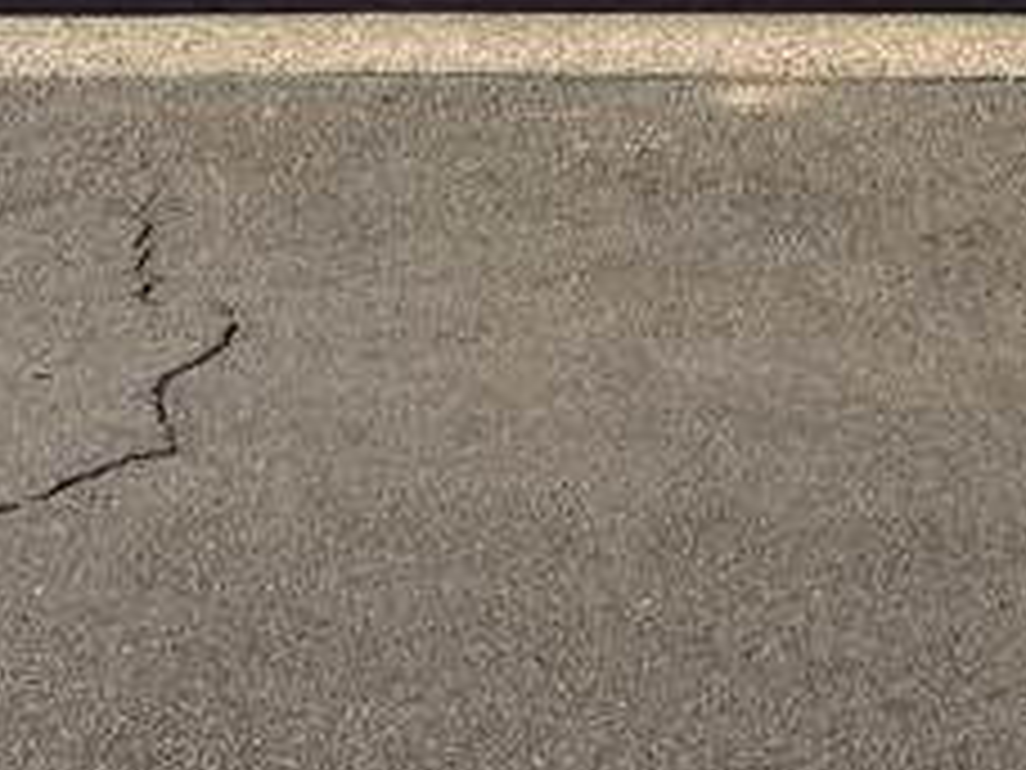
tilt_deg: -0.2
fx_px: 4001
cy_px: -1031
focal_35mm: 135
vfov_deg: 9.8
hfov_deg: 14.5
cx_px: 842
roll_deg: -0.5
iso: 80
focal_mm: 6.76
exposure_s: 1/4673
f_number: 1.78
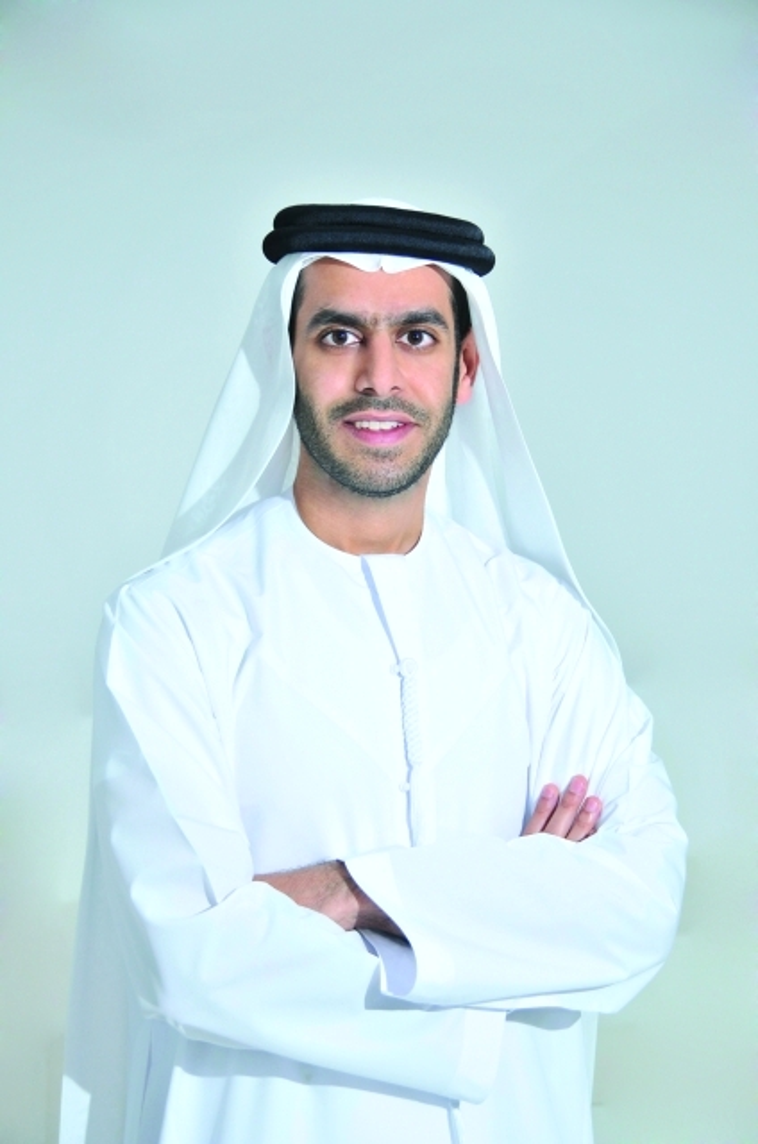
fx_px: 2617
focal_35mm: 82
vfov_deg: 24.7
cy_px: 572
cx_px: 379
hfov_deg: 16.5
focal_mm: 55
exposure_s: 1/50
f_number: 4.8
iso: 250
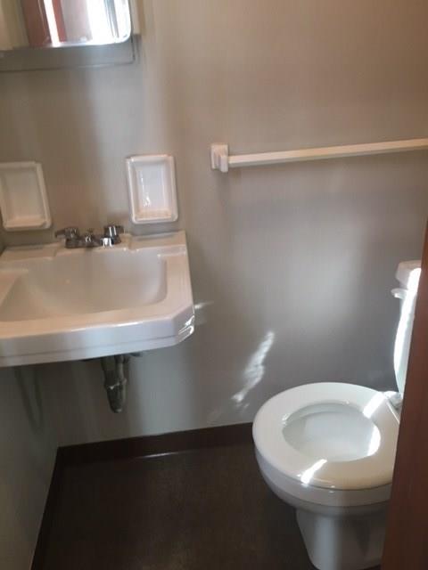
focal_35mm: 29
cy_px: 285
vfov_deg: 61.7
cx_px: 214
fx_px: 478
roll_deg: +4.2
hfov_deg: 48.2
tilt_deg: -27.3
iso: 100
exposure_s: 1/30
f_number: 2.2
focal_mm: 4.15
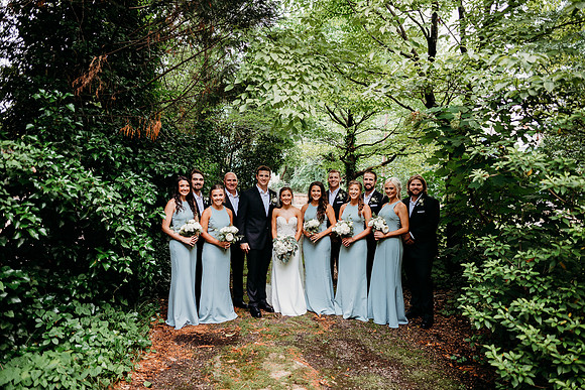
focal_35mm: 24
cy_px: 195
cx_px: 292
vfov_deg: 53.2
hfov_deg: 73.7
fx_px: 390
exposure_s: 1/250
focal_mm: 24
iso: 250
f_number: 2.5
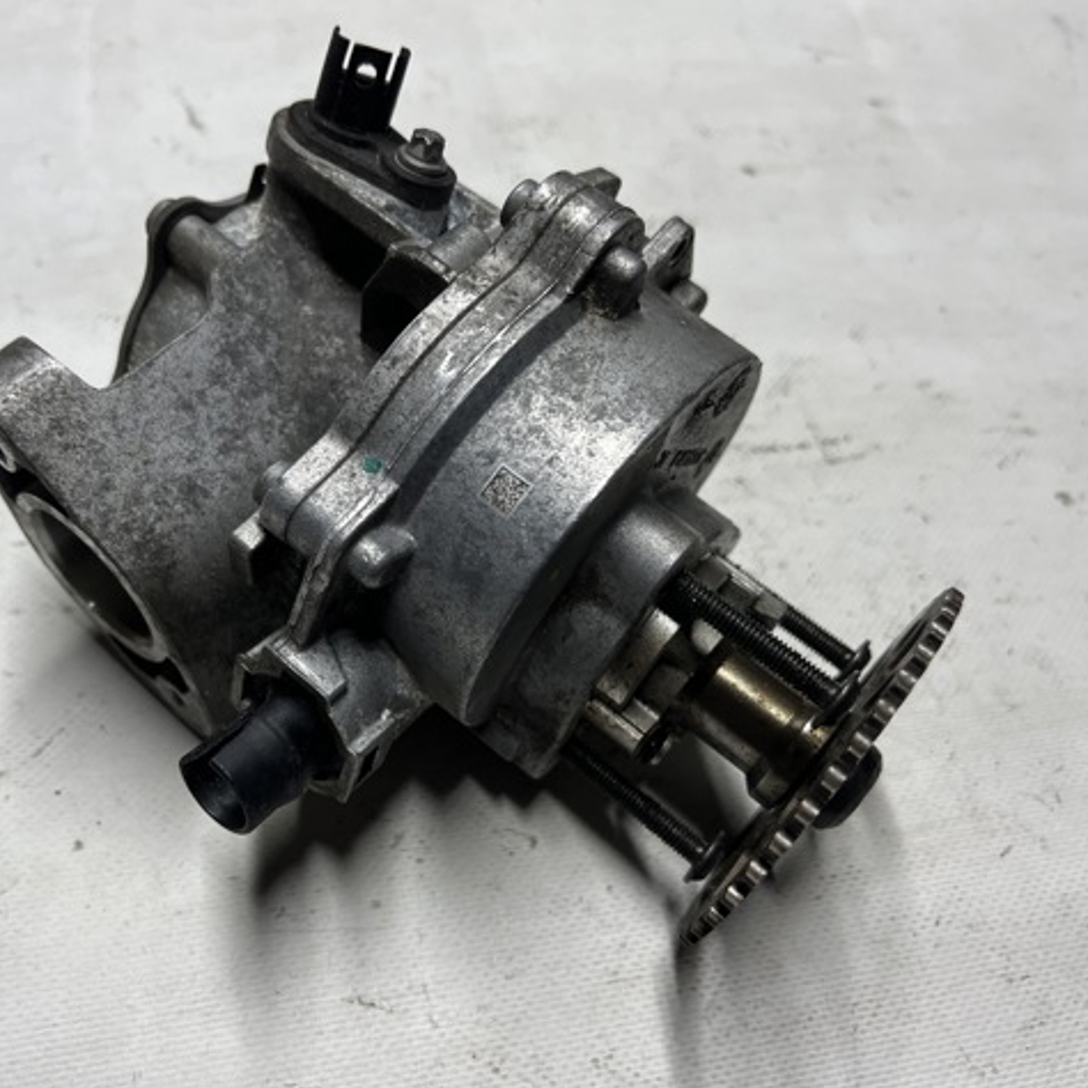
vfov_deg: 52.5
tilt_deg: -56.4
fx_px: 1102
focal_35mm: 31
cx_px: 438
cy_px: 543
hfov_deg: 52.2
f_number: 1.5
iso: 80
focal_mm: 5.7
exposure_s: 1/100
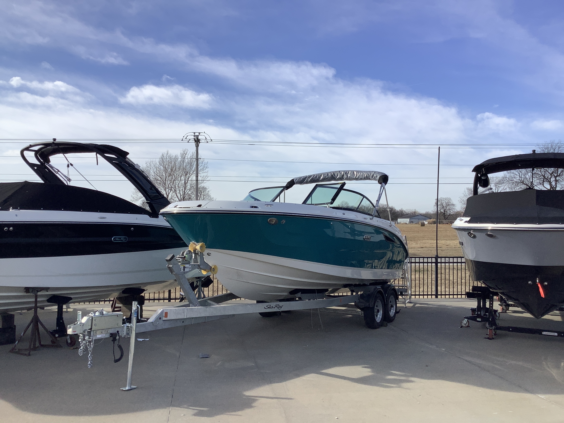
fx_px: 505
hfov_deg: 58.4
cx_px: 282
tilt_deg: +1.4
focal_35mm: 31
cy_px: 212
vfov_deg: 45.4
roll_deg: -0.3
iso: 25
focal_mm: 3.3
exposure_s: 1/1631
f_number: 2.4
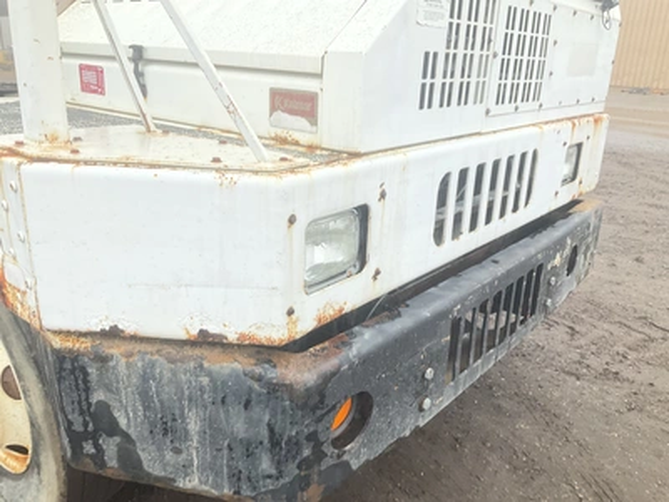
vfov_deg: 48.2
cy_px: 251
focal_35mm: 29
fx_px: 560
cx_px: 334
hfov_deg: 61.7
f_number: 1.8
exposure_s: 1/353
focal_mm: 3
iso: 25
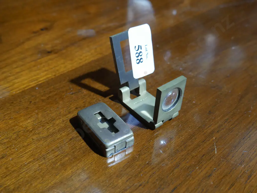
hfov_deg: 44.8
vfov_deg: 34.4
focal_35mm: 42
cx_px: 128
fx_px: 312
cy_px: 96
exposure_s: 1/60
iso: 1600
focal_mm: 21
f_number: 5
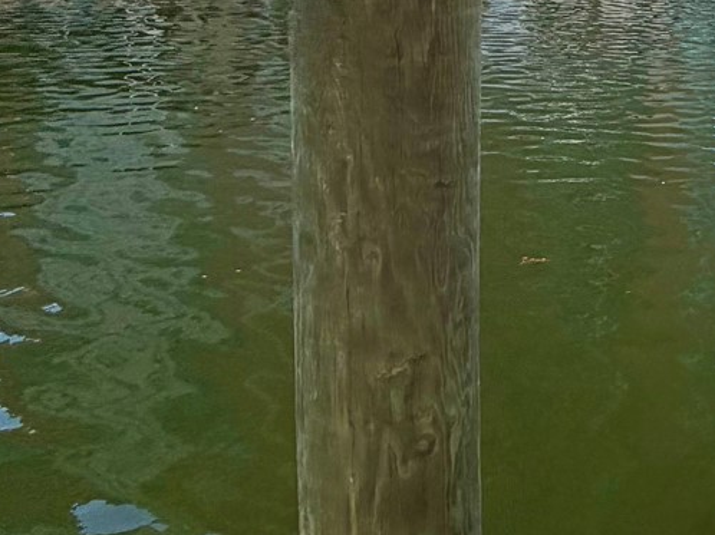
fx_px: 929
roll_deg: +0.9
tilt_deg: -5.0
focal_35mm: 45
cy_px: -62
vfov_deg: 28.9
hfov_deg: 26.7
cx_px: 1124
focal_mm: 2.22
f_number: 2.2
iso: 20
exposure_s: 1/1189
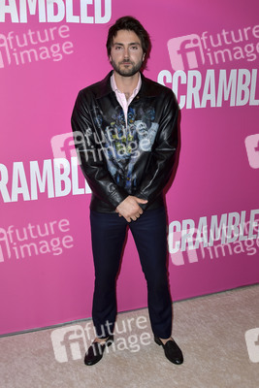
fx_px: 345
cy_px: 194
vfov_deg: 58.7
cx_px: 130
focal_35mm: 32
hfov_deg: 41.1
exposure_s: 1/250
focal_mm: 32
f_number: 6.3
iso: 160
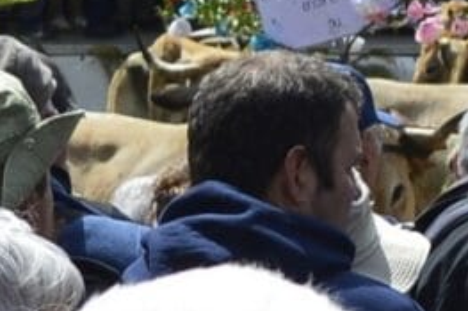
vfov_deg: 11.0
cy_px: -230
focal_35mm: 117
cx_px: 299
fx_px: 1520
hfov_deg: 17.5
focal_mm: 20
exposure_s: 1/500
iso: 100
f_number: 5
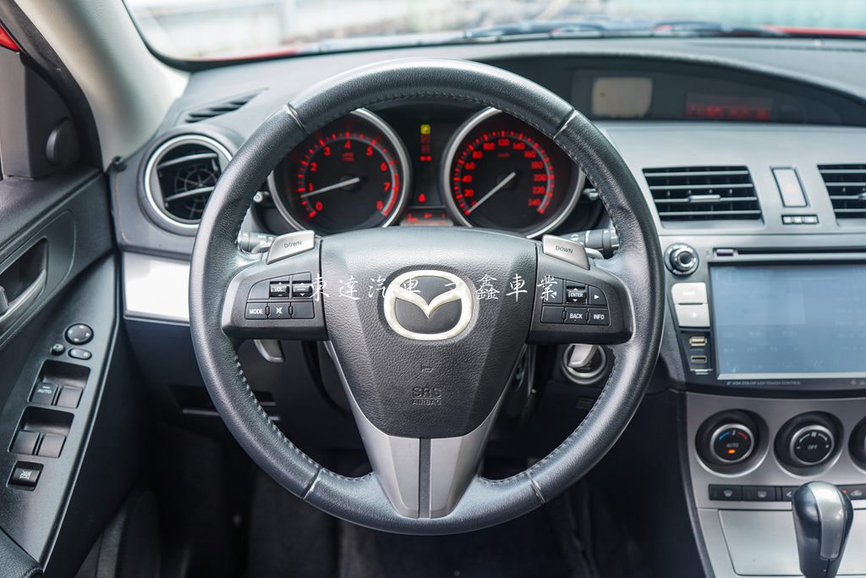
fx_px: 842
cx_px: 433
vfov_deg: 37.9
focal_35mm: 35
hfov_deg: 54.4
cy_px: 289
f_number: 4
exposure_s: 1/40
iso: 100
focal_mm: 35
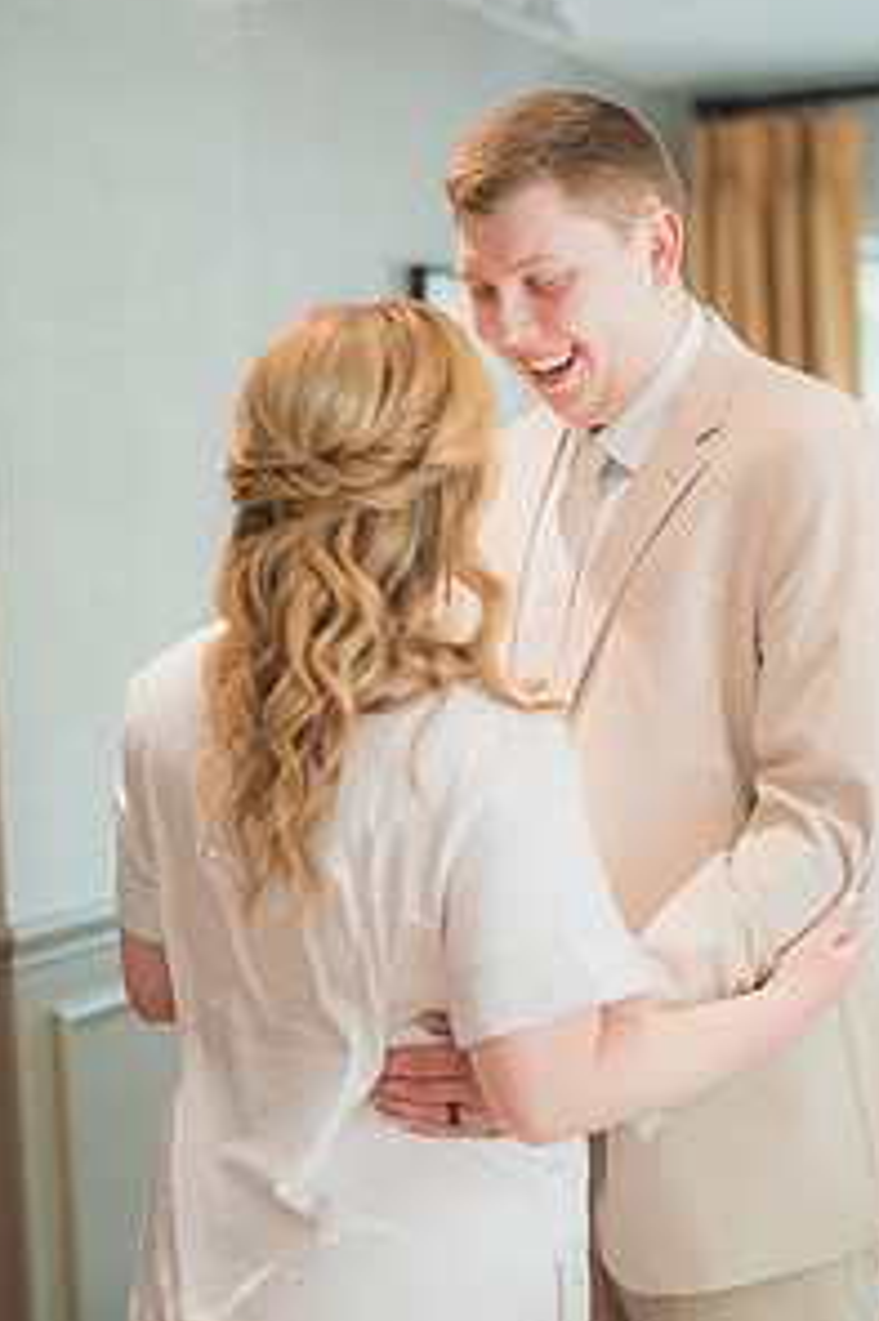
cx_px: 580
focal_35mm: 76
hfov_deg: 17.9
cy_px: 719
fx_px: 2787
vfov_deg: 26.7
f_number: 1.4
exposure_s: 1/250
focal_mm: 50
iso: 400
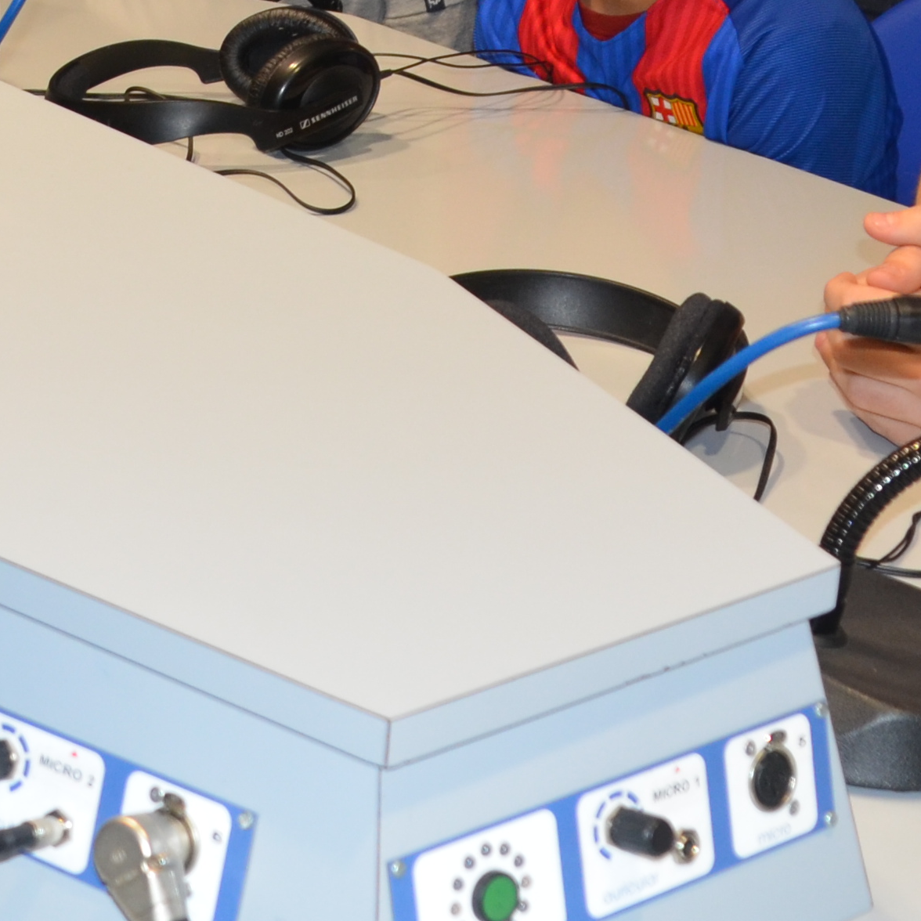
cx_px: 71
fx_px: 2890
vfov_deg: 17.1
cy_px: -244
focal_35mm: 96
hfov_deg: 17.8
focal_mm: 18
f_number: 3.5
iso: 450
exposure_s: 1/60
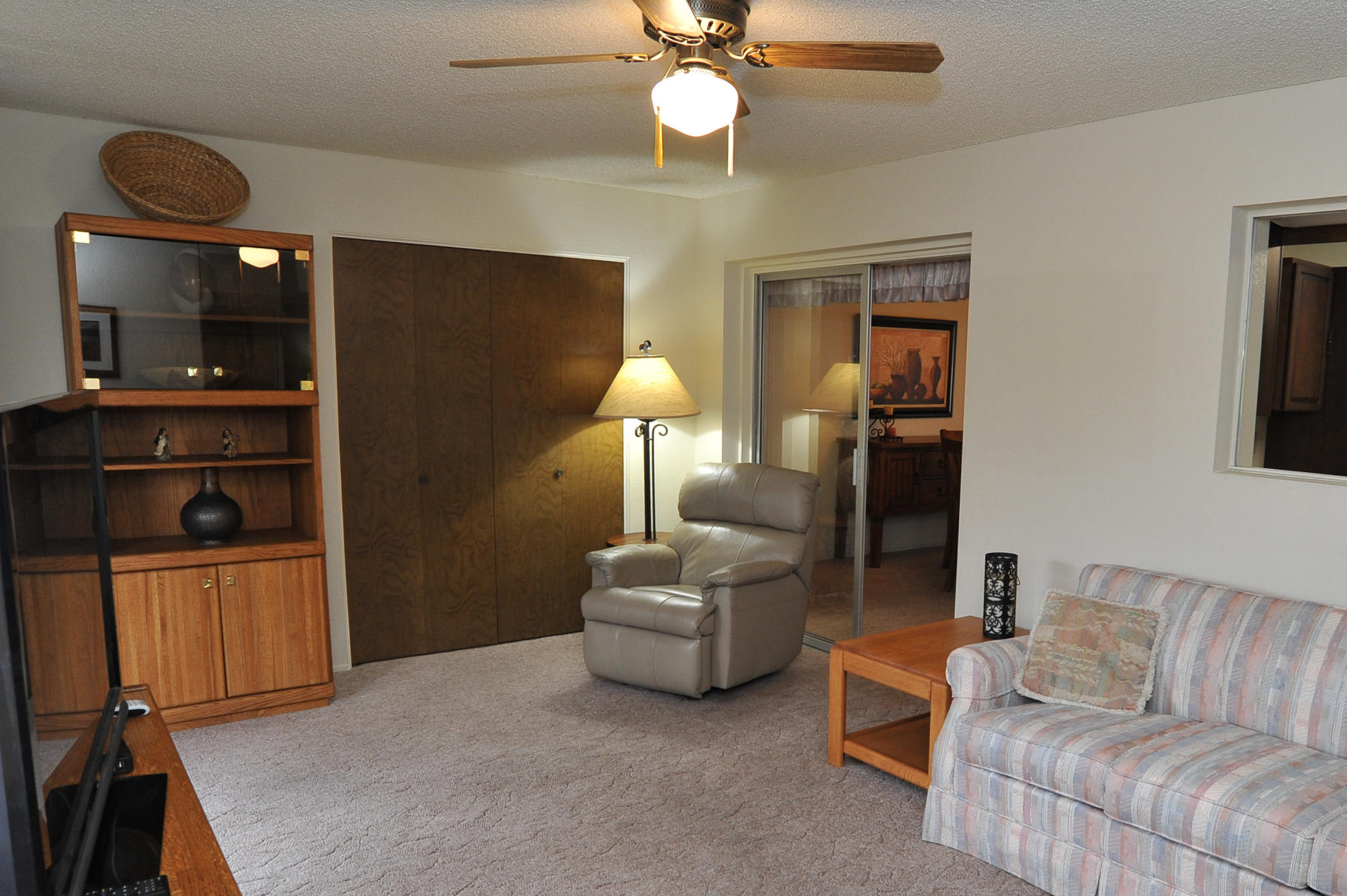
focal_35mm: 26
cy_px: 536
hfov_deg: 68.0
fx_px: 972
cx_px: 868
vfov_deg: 49.2
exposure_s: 1/30
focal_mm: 18
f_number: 7.1
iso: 1000
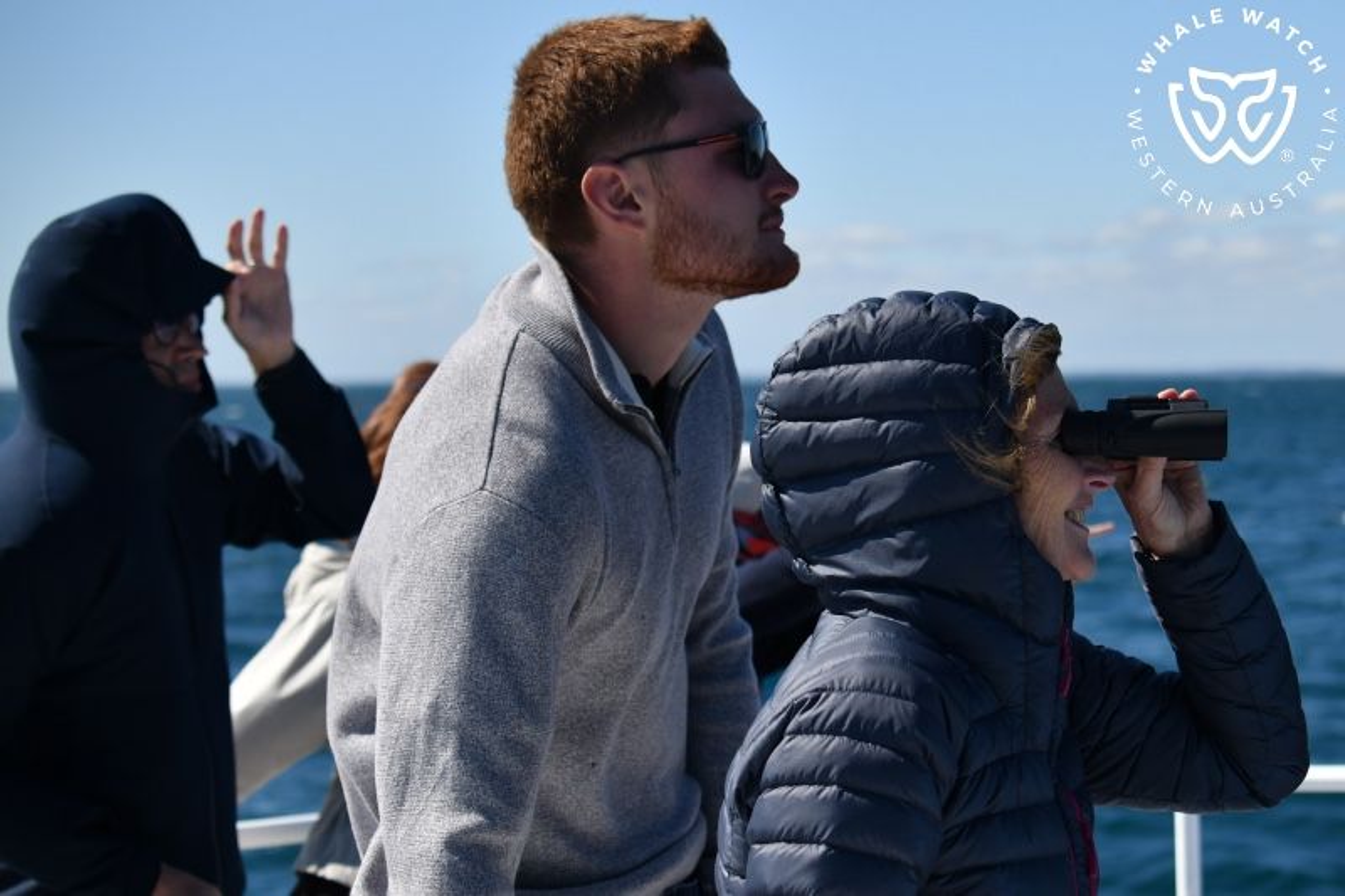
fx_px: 2615
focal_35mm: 70
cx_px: 672
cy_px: 448
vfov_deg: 19.4
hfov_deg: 28.8
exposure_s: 1/8000
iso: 800
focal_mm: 70
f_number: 5
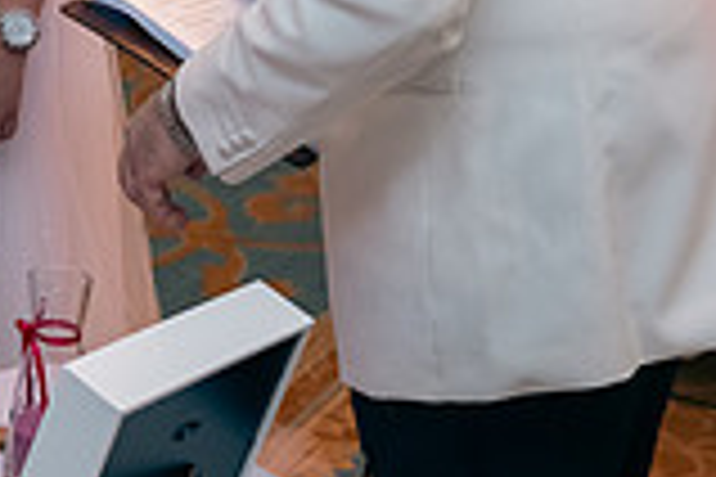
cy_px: -214
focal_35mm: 128
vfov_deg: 10.4
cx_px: -131
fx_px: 2546
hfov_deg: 15.5
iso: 640
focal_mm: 35
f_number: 3.5
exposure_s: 1/160
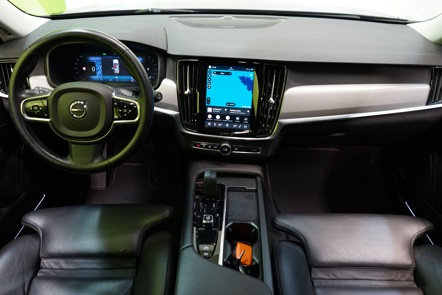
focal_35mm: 28
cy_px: 148
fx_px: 344
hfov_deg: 65.5
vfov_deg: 46.4
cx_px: 221
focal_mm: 28
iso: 1000
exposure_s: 1/30
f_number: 3.5
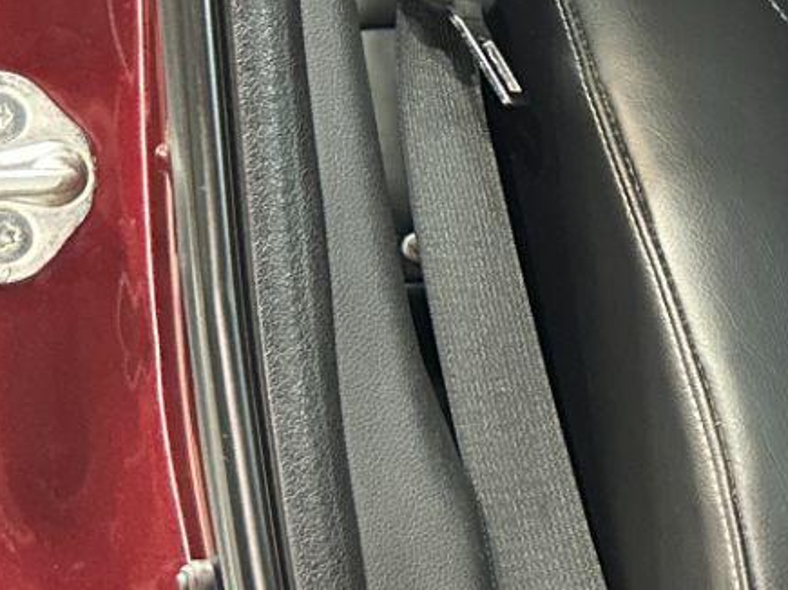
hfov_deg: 15.4
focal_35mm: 106
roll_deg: +0.2
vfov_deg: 13.9
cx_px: 1498
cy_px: 170
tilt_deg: -12.0
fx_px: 2412
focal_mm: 6.86
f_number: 1.78
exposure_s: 1/30
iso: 800
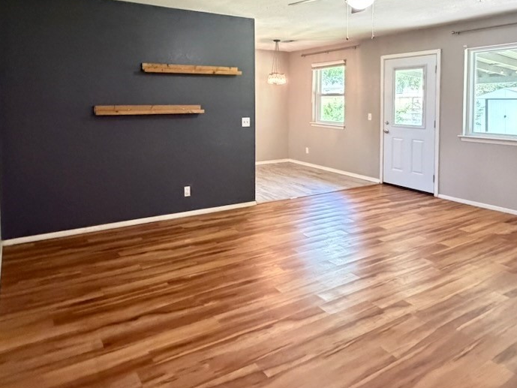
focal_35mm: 26
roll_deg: -0.1
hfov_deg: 67.3
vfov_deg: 51.6
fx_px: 388
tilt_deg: -2.3
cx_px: 251
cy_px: 115
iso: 1000
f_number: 2.2
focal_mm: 2.22
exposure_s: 1/60
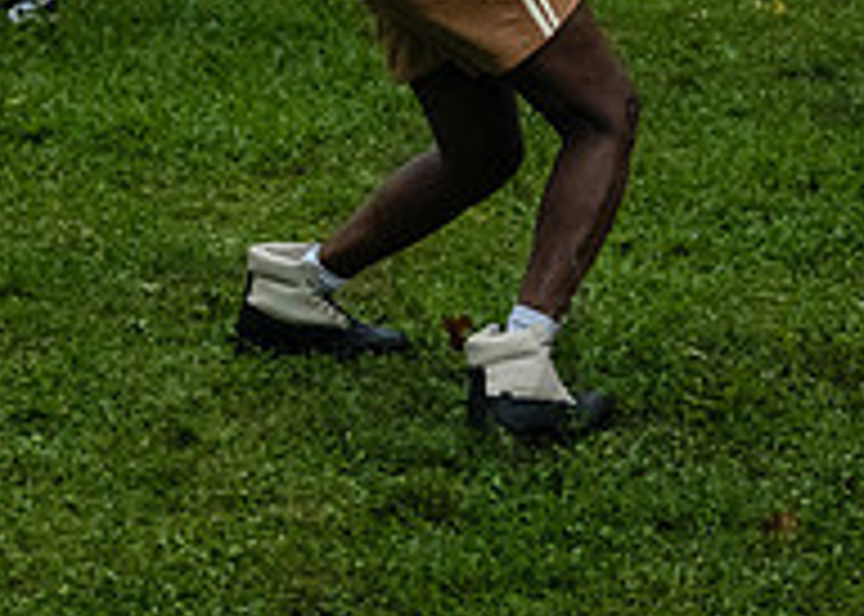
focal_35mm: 148
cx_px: 469
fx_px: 3630
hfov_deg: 13.6
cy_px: -142
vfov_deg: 9.6
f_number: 3.2
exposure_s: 1/125
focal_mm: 35
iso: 4000
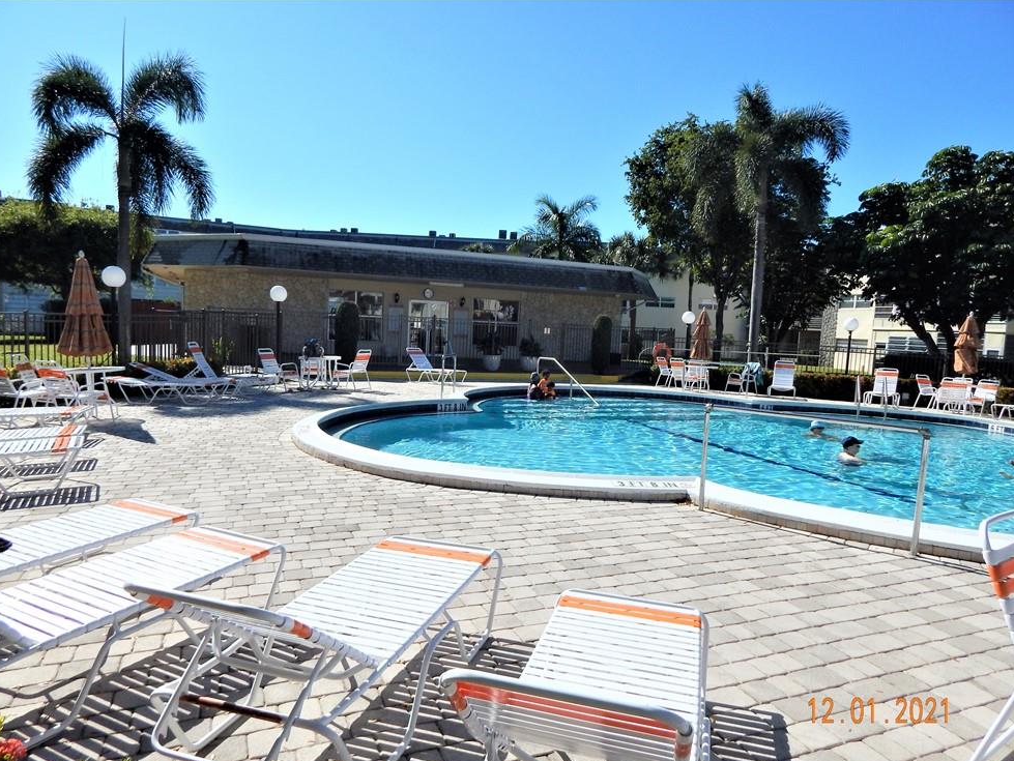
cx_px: 502
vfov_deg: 58.9
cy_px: 396
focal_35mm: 23
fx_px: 674
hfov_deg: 73.9
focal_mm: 4
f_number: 6
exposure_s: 1/800
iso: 125
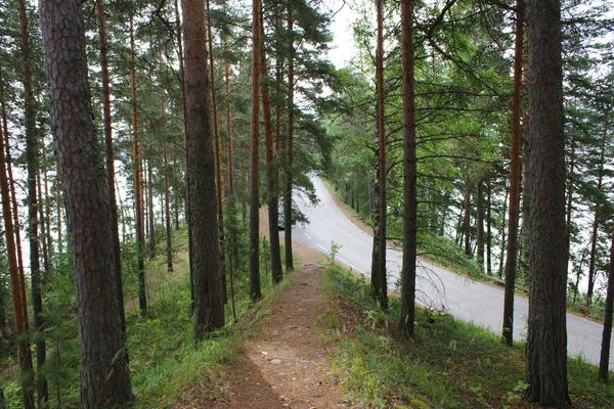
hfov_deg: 67.4
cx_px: 307
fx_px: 460
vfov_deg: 47.9
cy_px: 204
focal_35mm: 27
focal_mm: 18
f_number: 6.3
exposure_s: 1/60
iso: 100
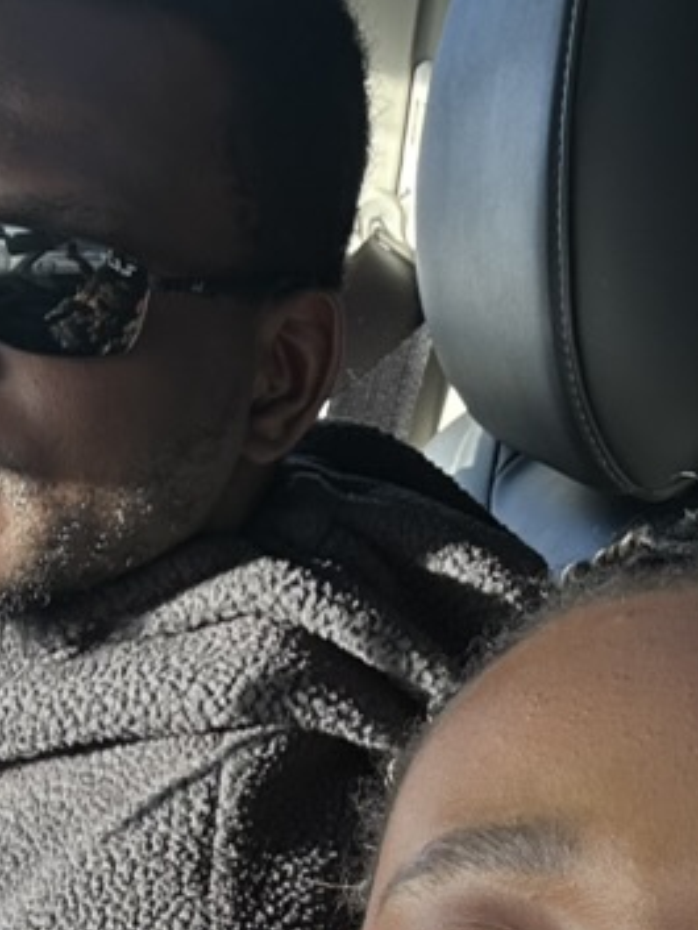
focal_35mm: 87
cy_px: 1009
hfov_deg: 17.0
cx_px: 443
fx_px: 2338
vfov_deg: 21.4
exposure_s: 1/121
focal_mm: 2.69
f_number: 1.9
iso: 32
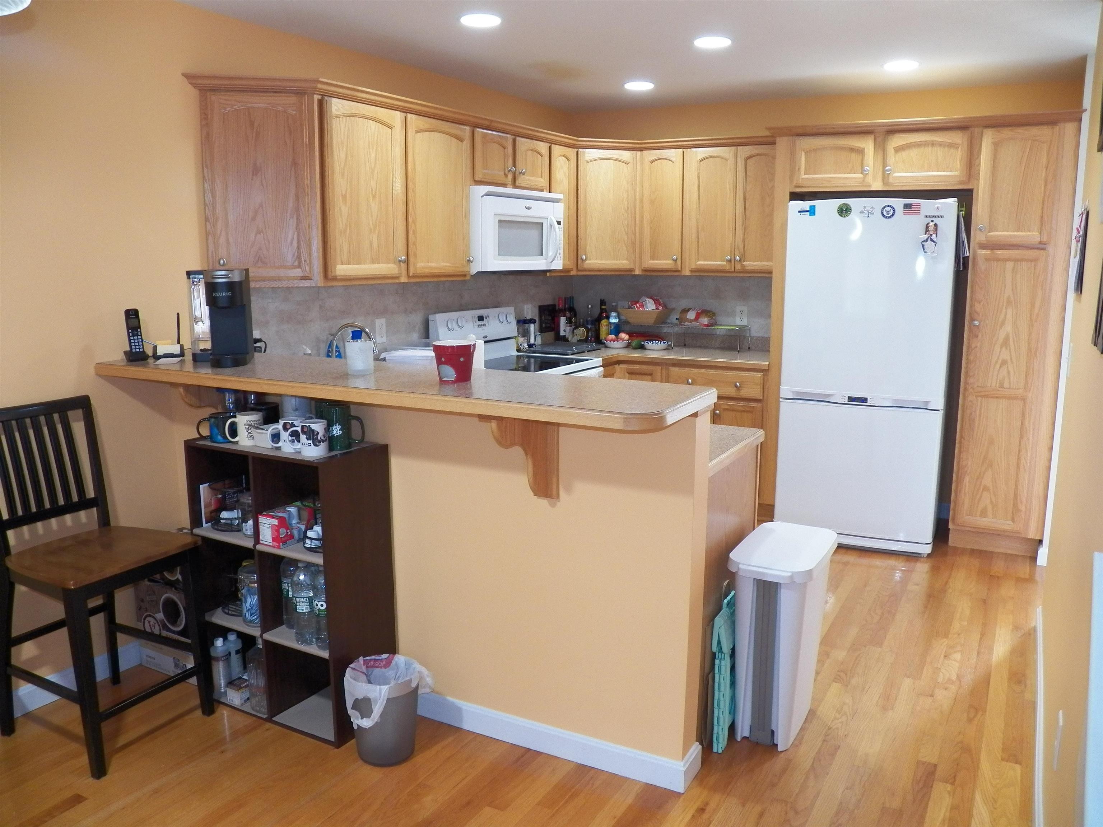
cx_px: 552
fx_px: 892
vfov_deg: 49.7
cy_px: 414
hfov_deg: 63.4
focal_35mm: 28
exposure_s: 1/30
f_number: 2.8
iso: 200
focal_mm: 4.9
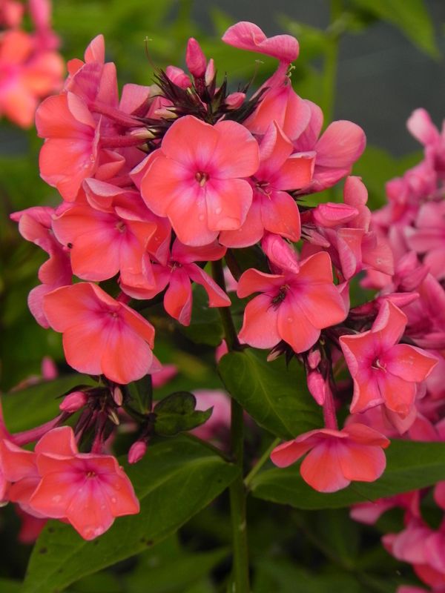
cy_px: 296
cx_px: 222
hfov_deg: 6.0
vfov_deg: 8.0
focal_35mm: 247
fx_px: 4234
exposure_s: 1/1000
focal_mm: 44
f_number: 5
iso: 160
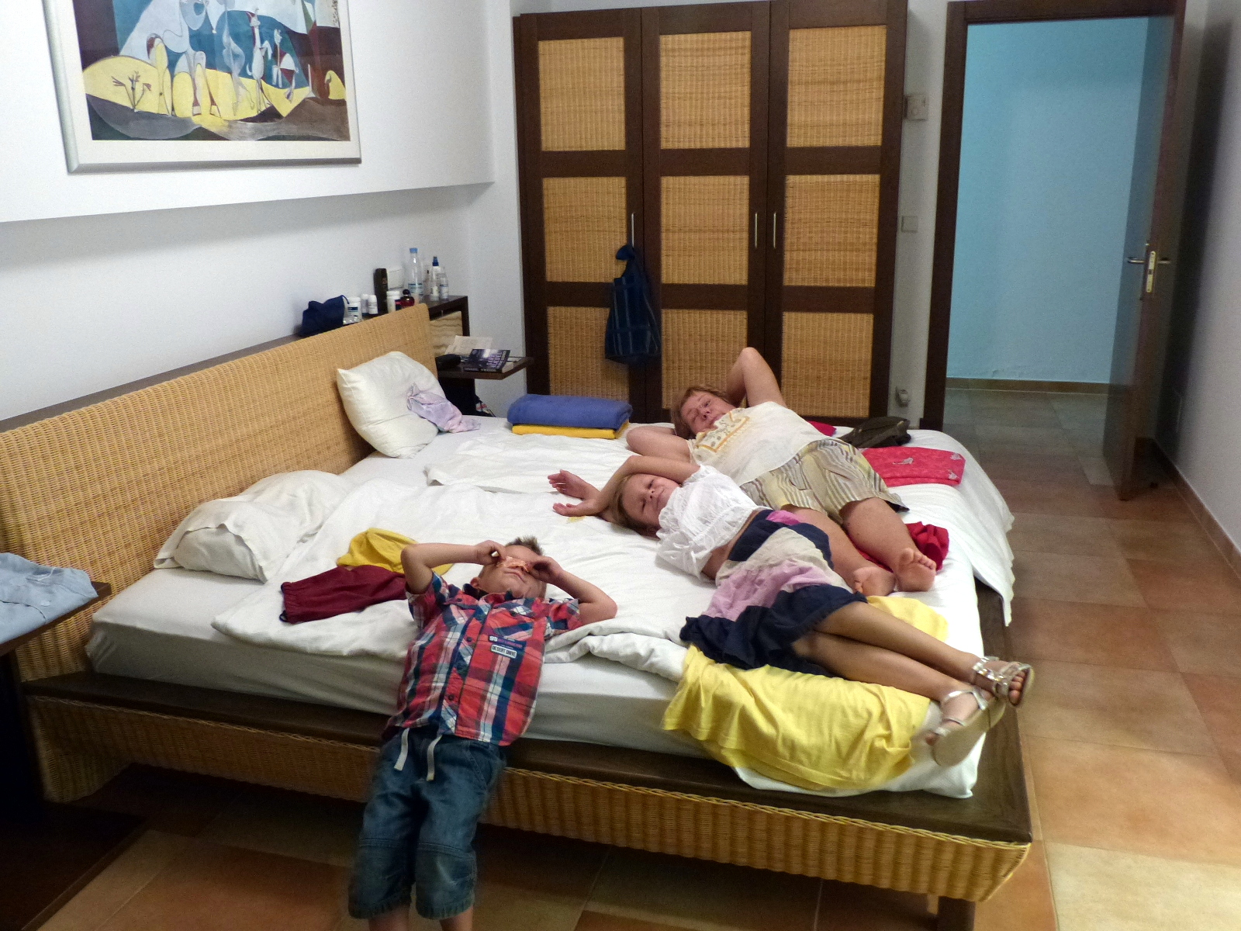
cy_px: 466
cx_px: 620
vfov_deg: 48.2
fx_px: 1040
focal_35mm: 29
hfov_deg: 61.7
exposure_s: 1/8
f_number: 2.8
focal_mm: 5.2
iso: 400
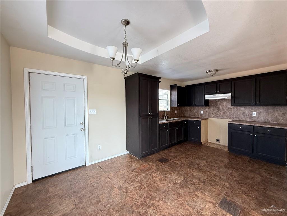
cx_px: 144
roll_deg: +0.3
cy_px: 108
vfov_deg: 85.7
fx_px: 116
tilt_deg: -0.5
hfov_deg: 102.1
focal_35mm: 14
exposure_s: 1/92
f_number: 2.2
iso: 320
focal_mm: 2.22
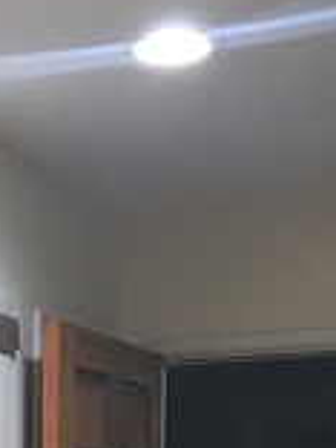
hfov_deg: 11.7
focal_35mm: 124
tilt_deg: -6.9
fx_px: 1605
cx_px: -86
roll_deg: +0.2
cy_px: 711
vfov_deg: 14.6
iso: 32
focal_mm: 4.15
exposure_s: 1/15
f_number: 2.2
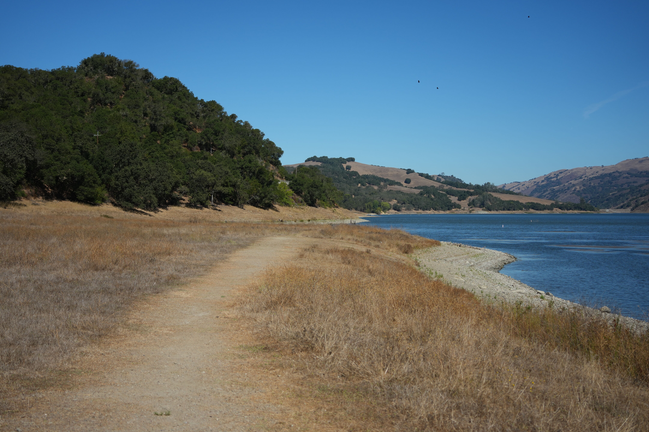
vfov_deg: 27.0
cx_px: 324
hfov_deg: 39.6
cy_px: 216
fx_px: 901
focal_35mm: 50
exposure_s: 1/2500
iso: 200
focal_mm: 50
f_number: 4.5
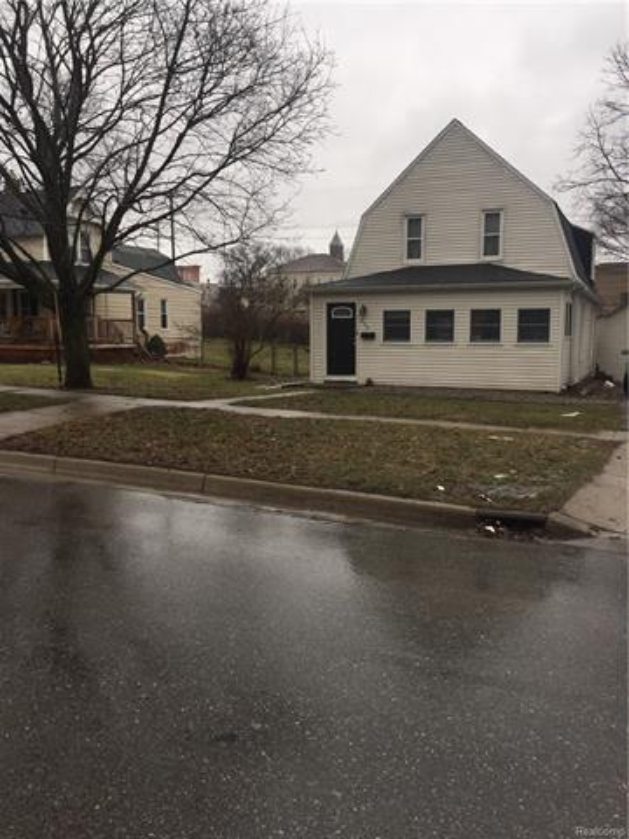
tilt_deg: -4.4
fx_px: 703
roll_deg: +1.5
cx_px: 314
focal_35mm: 29
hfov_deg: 48.2
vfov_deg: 61.7
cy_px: 420
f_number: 2.2
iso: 32
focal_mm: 4.15
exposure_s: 1/299
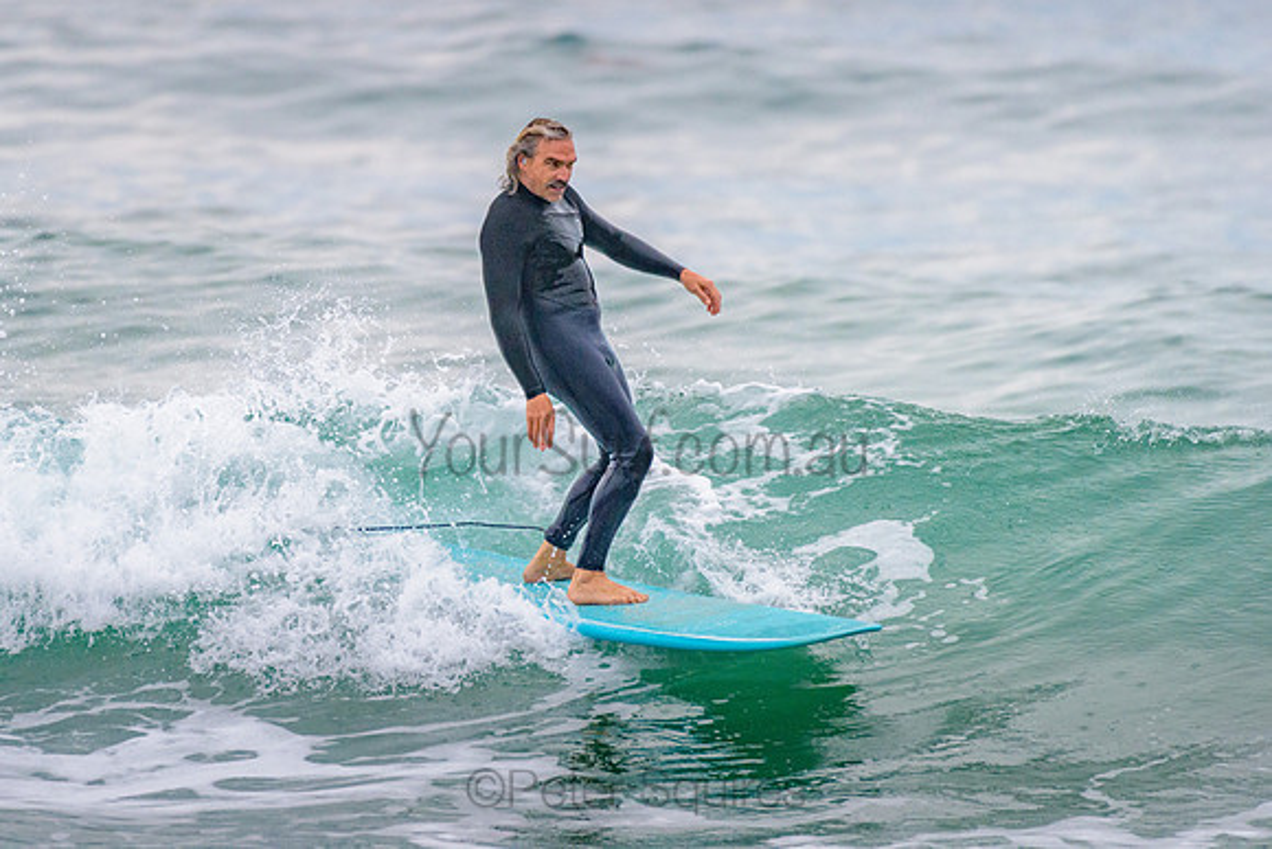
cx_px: 496
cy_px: 329
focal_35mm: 613
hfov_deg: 3.4
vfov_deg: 2.2
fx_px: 21652
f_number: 5.6
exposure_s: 1/1250
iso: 900
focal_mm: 500
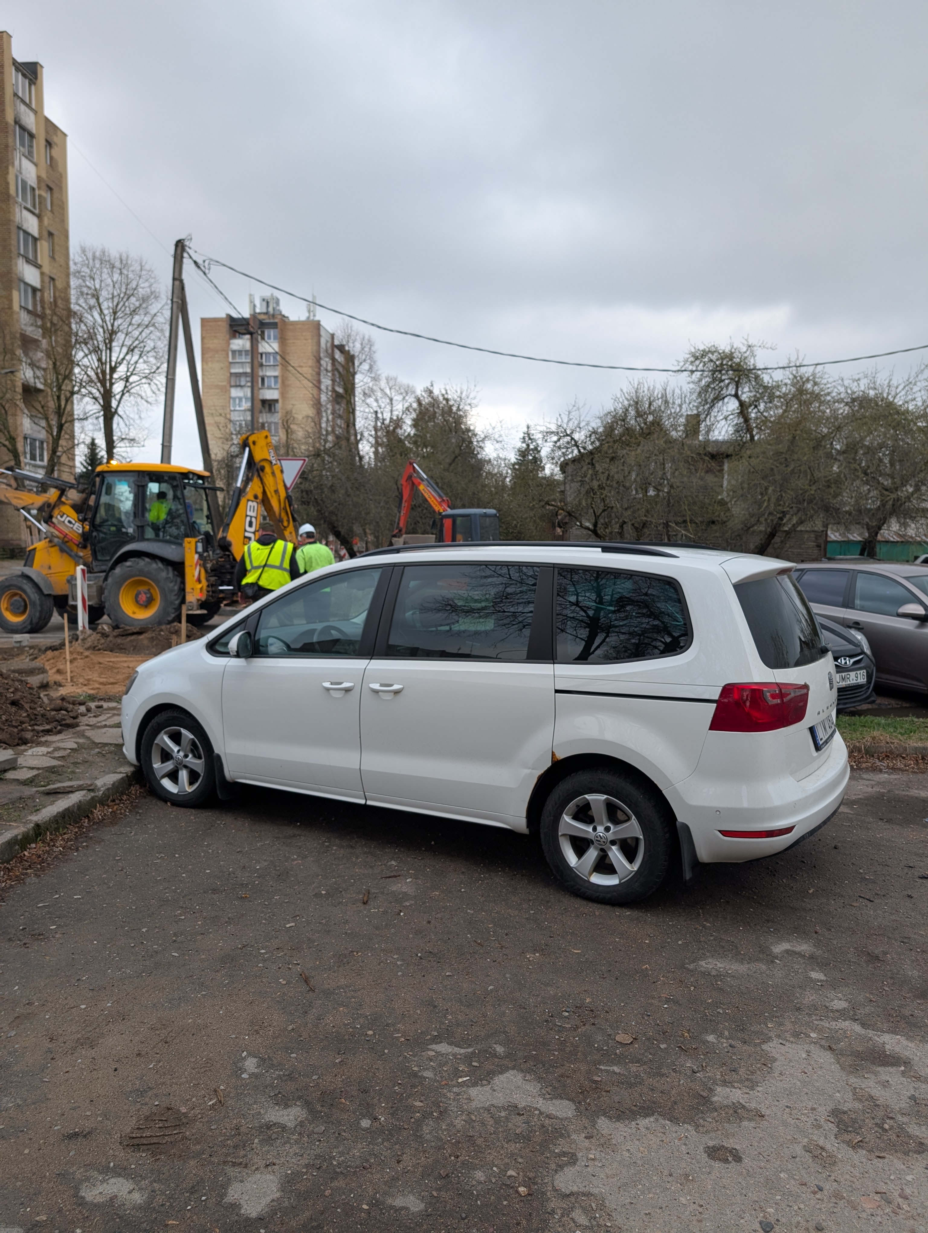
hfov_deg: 56.9
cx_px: 464
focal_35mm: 24
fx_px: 856
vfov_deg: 71.5
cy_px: 616
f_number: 1.68
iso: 22
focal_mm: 6.9
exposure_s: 1/312
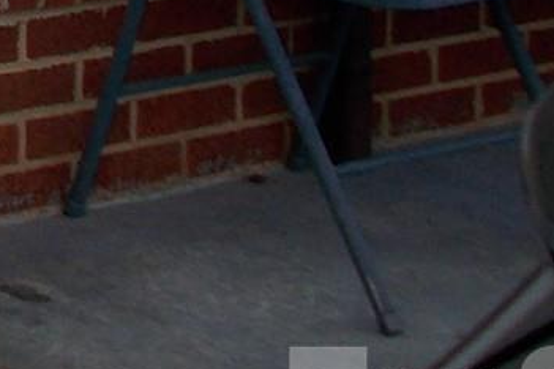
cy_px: -555
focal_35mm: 182
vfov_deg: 7.1
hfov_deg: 9.8
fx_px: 2801
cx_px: -824
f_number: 3.3
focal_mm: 5.3
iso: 80
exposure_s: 1/320
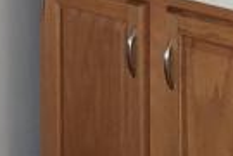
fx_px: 1476
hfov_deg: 9.0
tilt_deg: -2.7
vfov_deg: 5.7
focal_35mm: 228
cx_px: 178
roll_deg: -0.5
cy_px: -283
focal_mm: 4.15
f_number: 2.2
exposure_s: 1/30
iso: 64
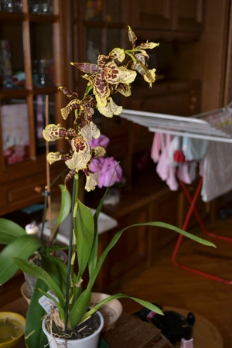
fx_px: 420
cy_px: 174
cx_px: 116
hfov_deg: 30.8
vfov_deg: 45.0
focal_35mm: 44
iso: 800
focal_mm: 29
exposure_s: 1/30
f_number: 4.5
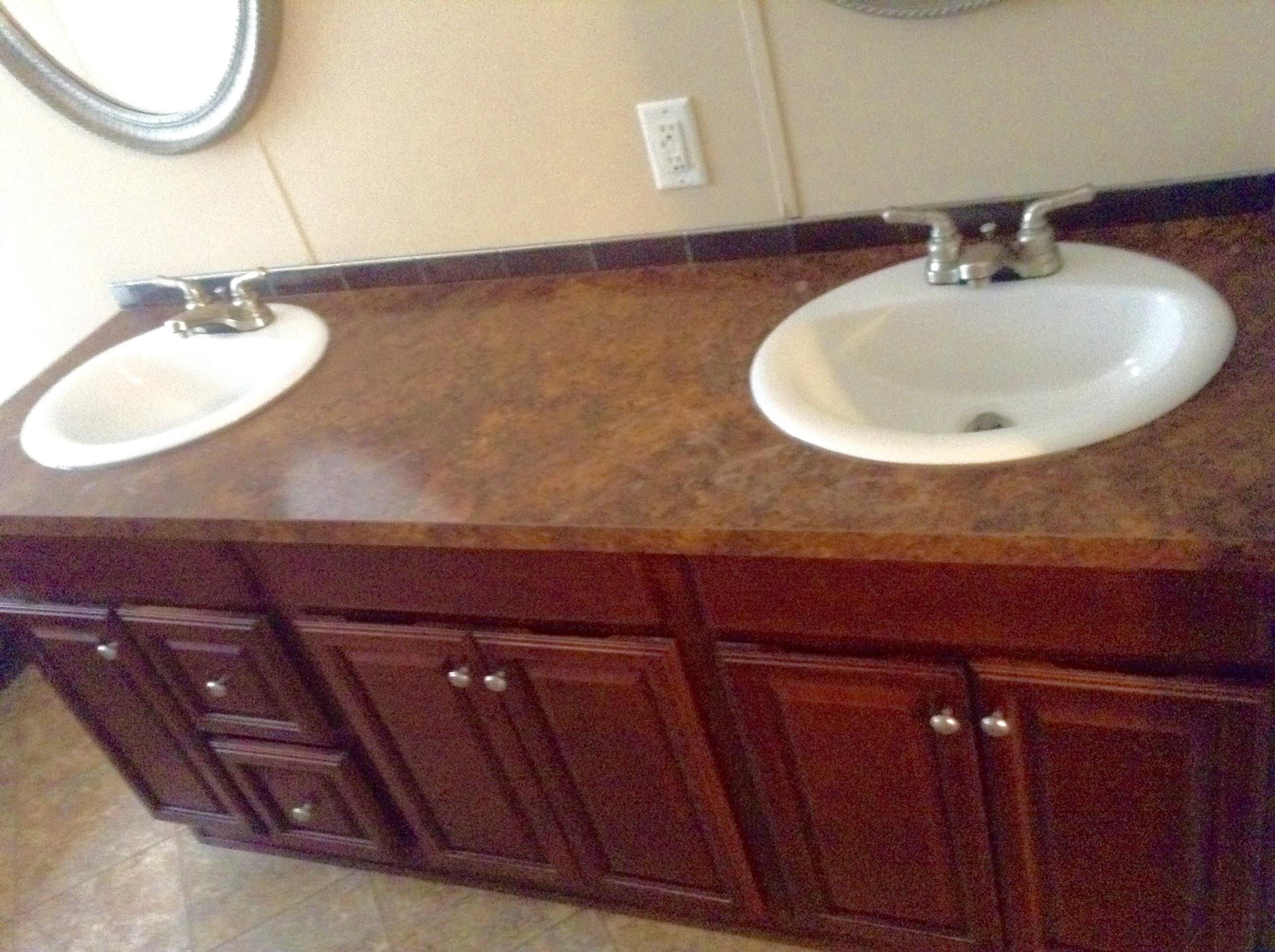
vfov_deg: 42.8
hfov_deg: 55.4
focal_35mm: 33
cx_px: 638
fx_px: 1214
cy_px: 476
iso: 640
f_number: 2.4
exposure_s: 1/15
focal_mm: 3.3
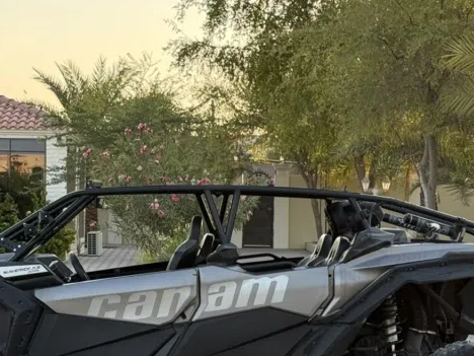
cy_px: 280
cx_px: 165
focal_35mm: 105
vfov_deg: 14.0
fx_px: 1438
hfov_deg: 18.7
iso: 100
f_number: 1.78
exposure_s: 1/396
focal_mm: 6.76
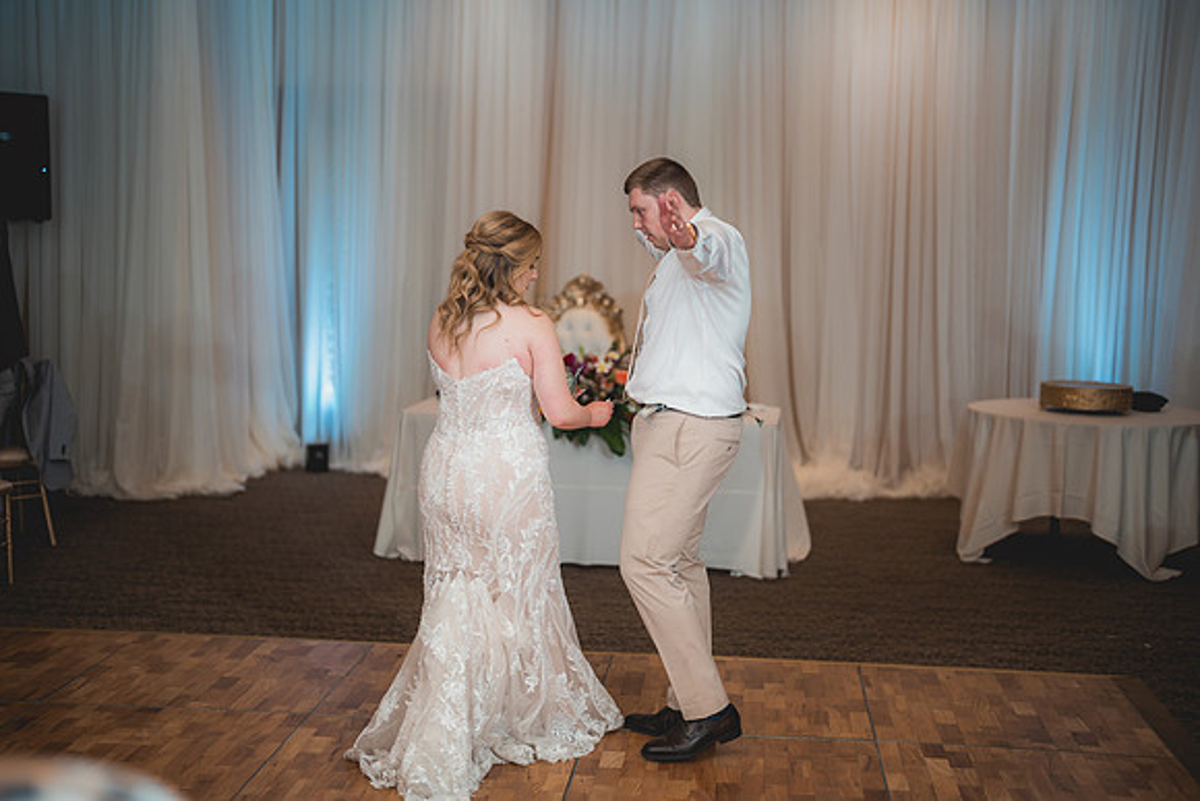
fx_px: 1667
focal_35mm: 50
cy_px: 400
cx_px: 600
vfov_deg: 27.0
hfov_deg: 39.6
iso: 80
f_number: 1.2
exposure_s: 1/250
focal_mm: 50
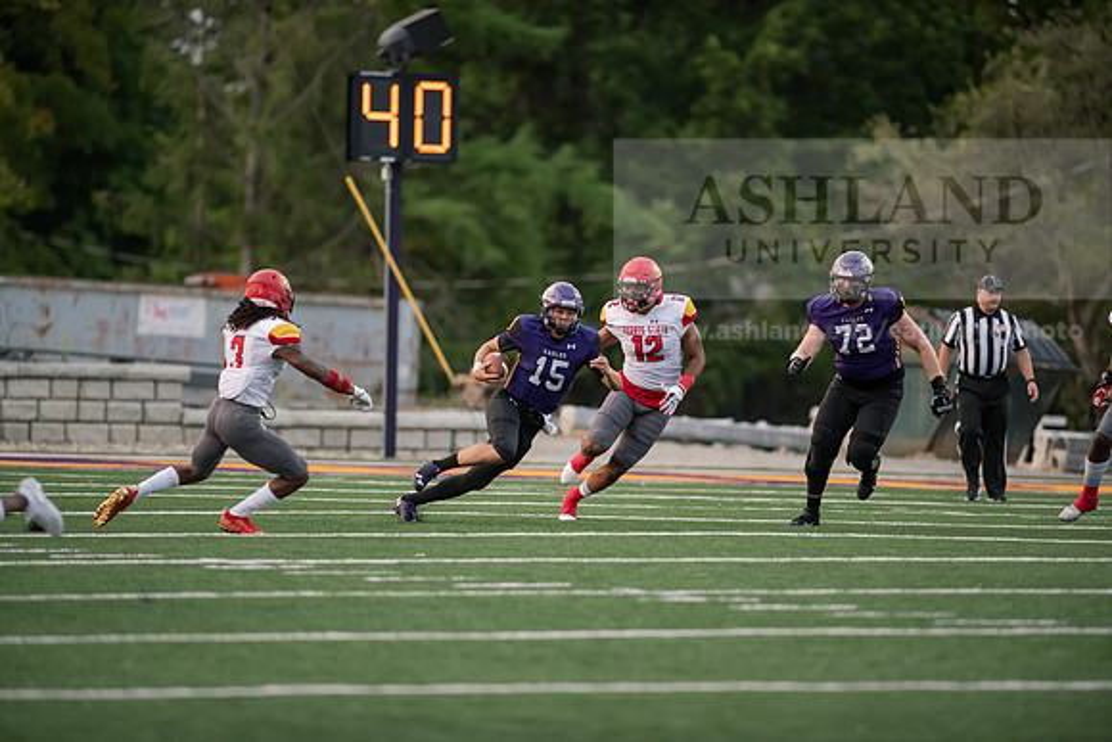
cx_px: 556
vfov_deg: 4.6
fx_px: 9268
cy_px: 371
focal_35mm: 300
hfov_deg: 6.9
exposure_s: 1/1000
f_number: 2.8
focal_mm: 300
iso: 1250
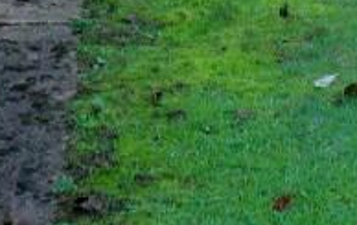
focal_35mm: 134
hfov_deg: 15.3
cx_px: 342
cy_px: -98
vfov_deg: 9.6
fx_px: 1306
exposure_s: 1/90
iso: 100
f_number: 3.2
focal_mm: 3.9
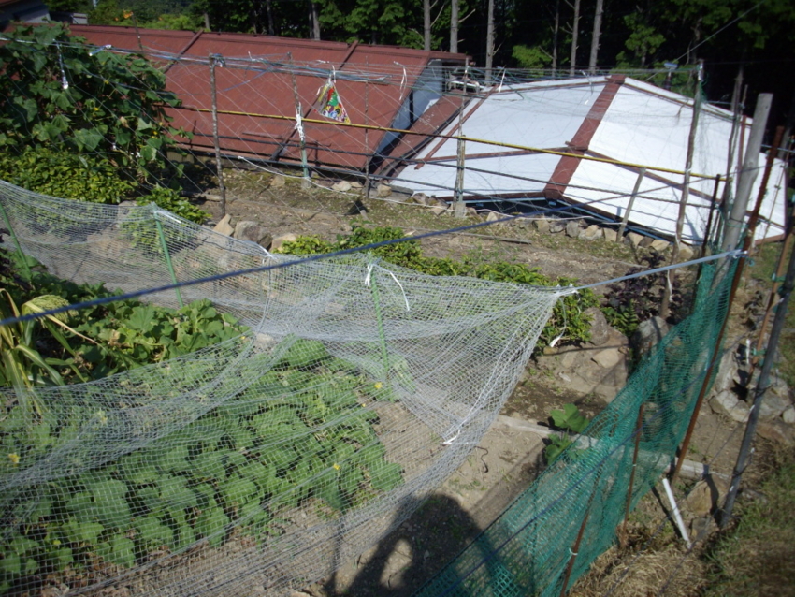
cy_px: 298
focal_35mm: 37
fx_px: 850
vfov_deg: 38.7
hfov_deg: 50.1
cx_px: 398
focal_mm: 6.2
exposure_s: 1/400
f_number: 5.6
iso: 80
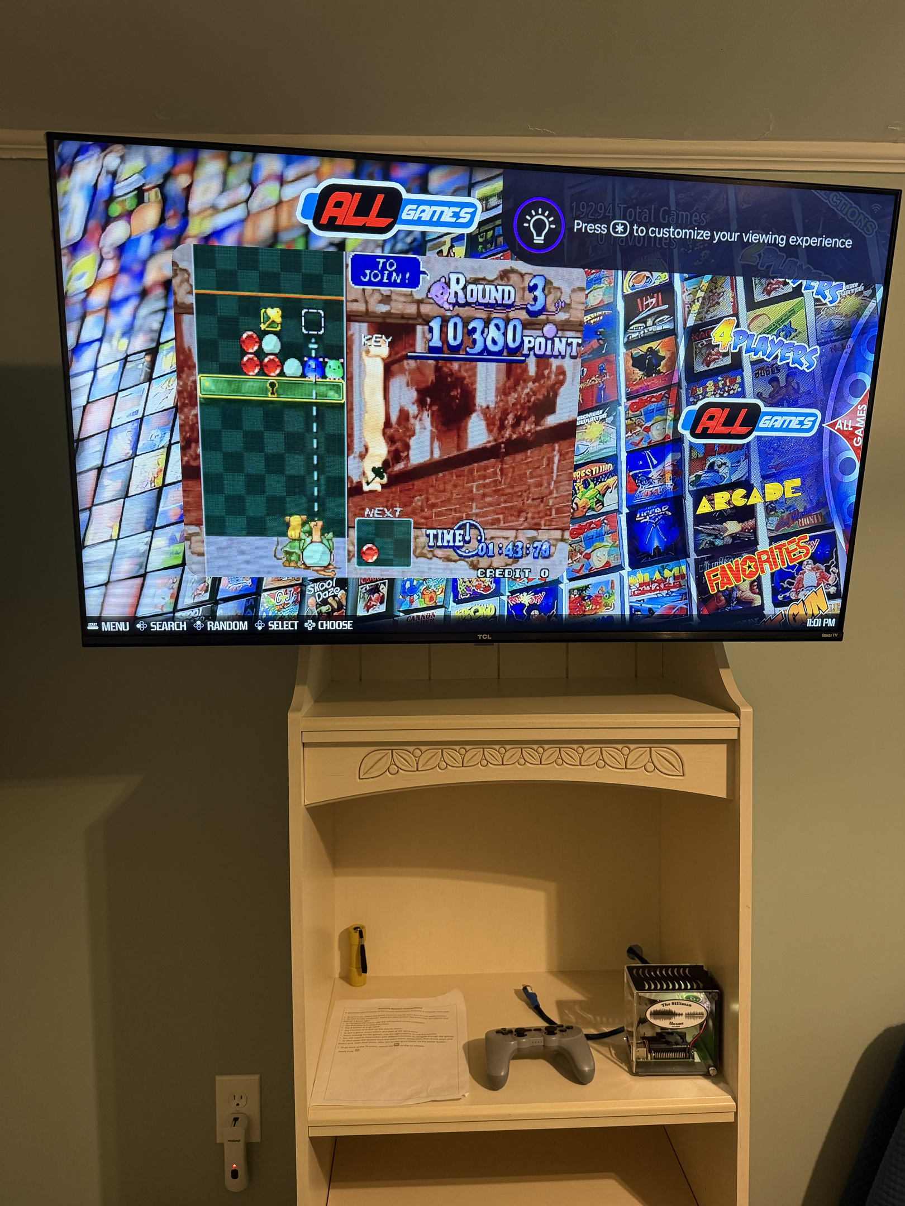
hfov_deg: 56.8
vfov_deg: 71.6
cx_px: 452
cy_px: 603
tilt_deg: -2.4
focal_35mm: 24
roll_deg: -0.6
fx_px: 837
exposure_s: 1/60
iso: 250
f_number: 1.78
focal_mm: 6.76
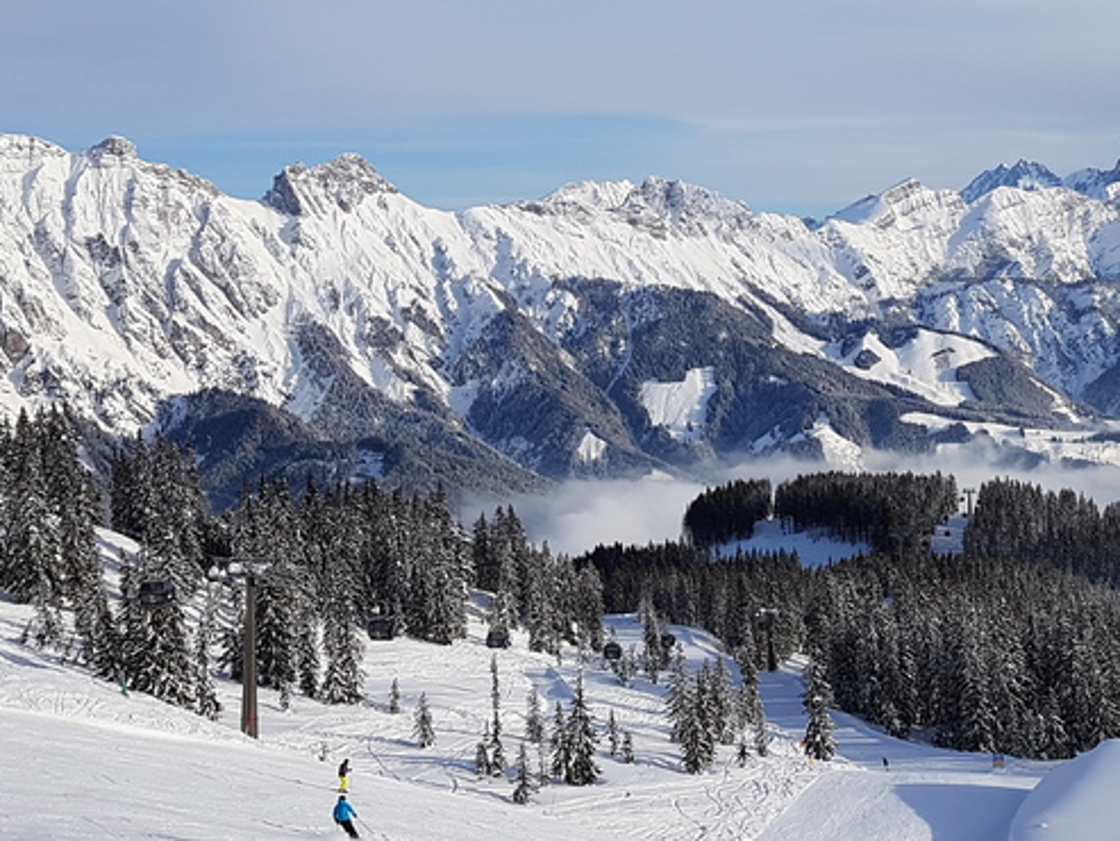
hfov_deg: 35.1
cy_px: 480
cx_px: 782
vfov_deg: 27.0
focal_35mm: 54
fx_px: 1748
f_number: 1.7
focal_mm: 4.2
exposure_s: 1/3048
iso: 50
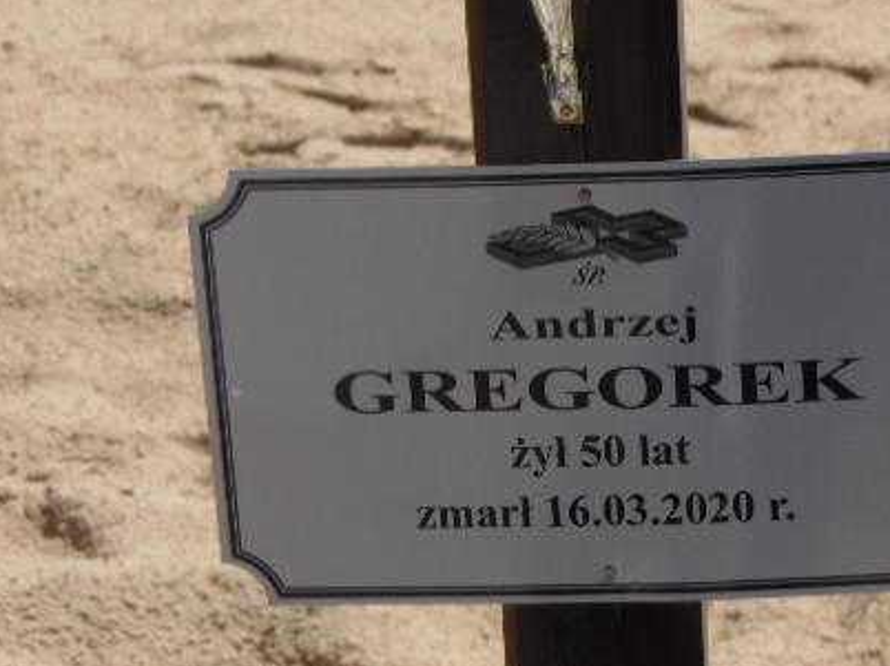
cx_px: 700
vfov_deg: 8.6
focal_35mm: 172
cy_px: 487
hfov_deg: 11.5
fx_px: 4420
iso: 80
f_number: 10.1
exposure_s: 1/250
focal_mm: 19.4
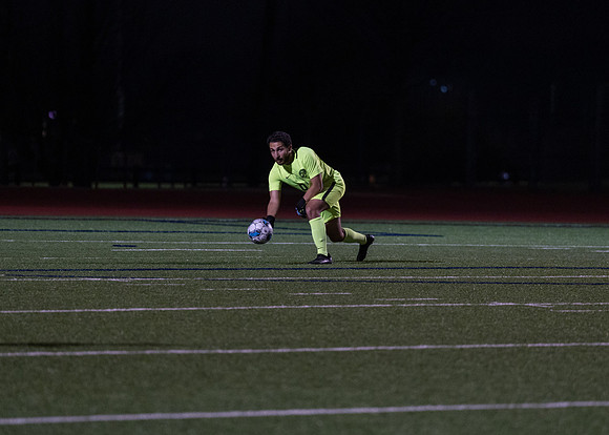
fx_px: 5291
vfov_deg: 4.7
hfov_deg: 6.6
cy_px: 174
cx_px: 324
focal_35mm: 306
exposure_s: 1/1000
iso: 2500
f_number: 2.8
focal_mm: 200
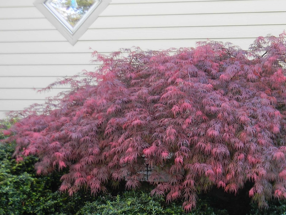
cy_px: 133
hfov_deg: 33.4
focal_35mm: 56
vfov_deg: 26.0
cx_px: 225
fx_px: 463
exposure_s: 1/14.3
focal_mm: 8.6
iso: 80
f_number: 3.9
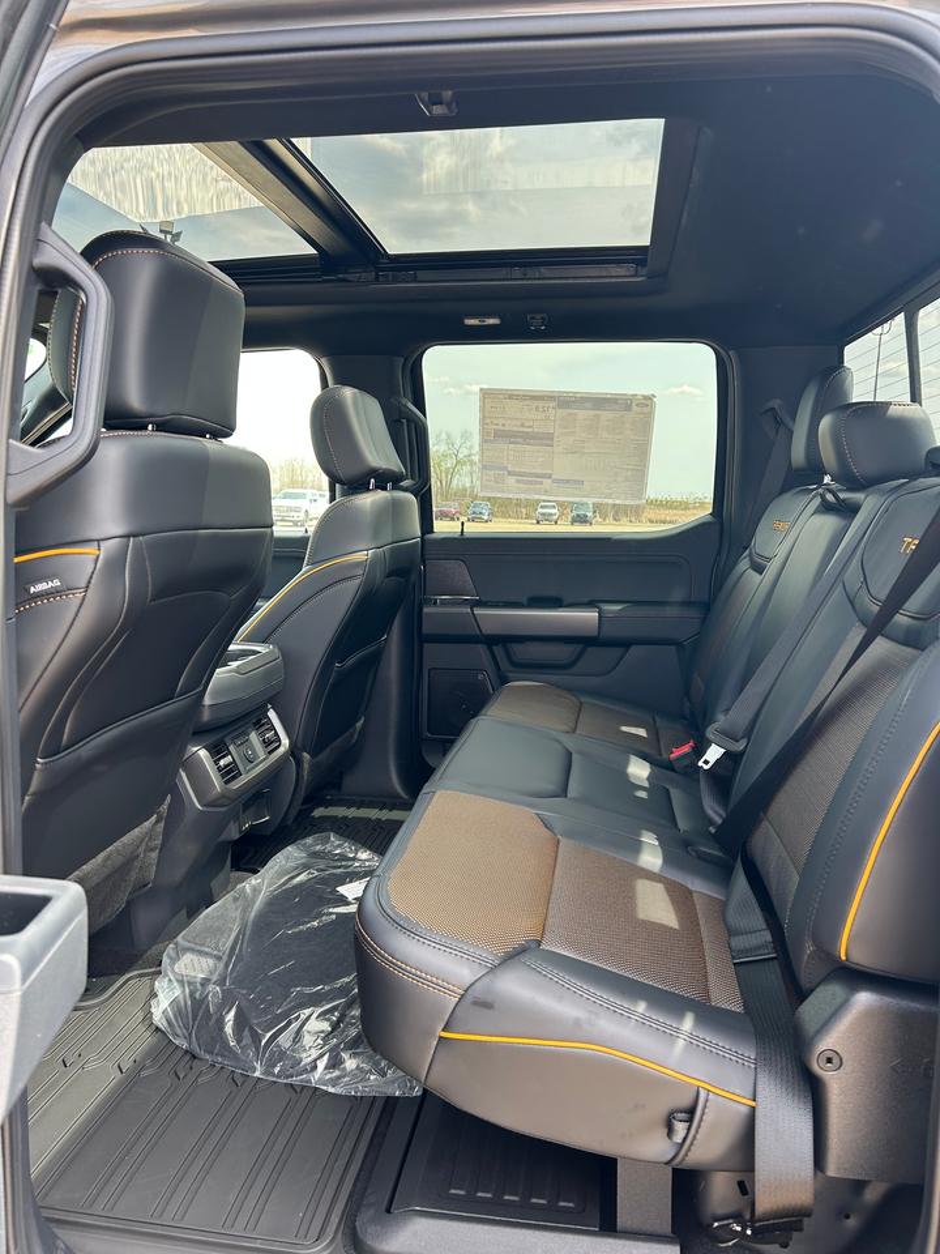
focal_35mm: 26
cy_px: 627
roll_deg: -1.8
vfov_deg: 67.3
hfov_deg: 53.1
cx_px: 470
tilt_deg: -8.8
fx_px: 941
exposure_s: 1/246
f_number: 1.5
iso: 40
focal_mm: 5.7
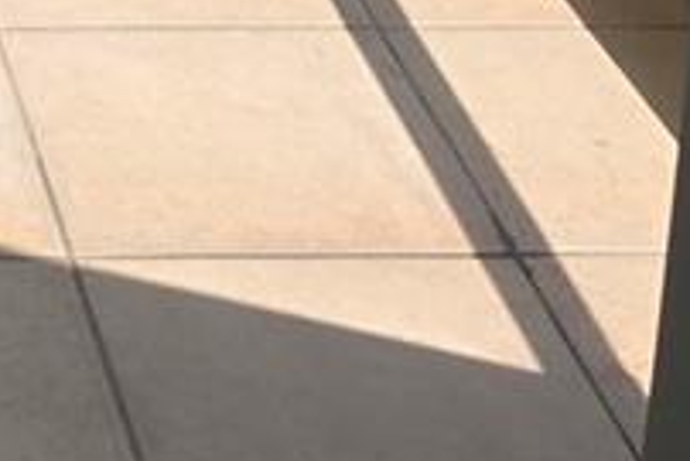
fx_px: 2724
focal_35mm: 142
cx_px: -437
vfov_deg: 8.4
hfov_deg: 13.4
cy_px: -861
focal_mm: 6.3
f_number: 1.7
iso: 12
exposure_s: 1/231
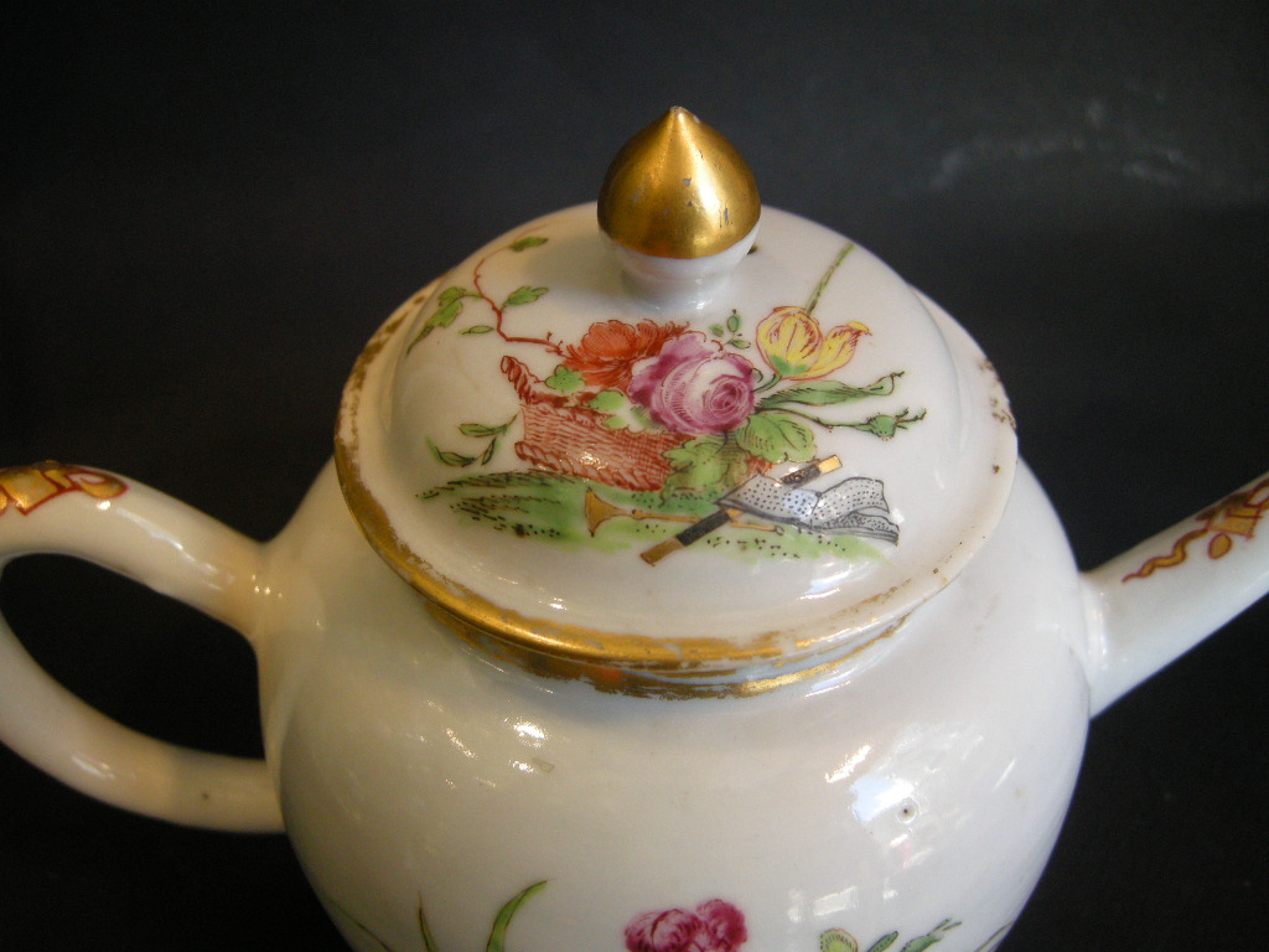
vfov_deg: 40.7
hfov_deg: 52.6
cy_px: 476
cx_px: 634
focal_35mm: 35
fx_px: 1283
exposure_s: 1/60
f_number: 2.7
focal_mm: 7.5
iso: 208
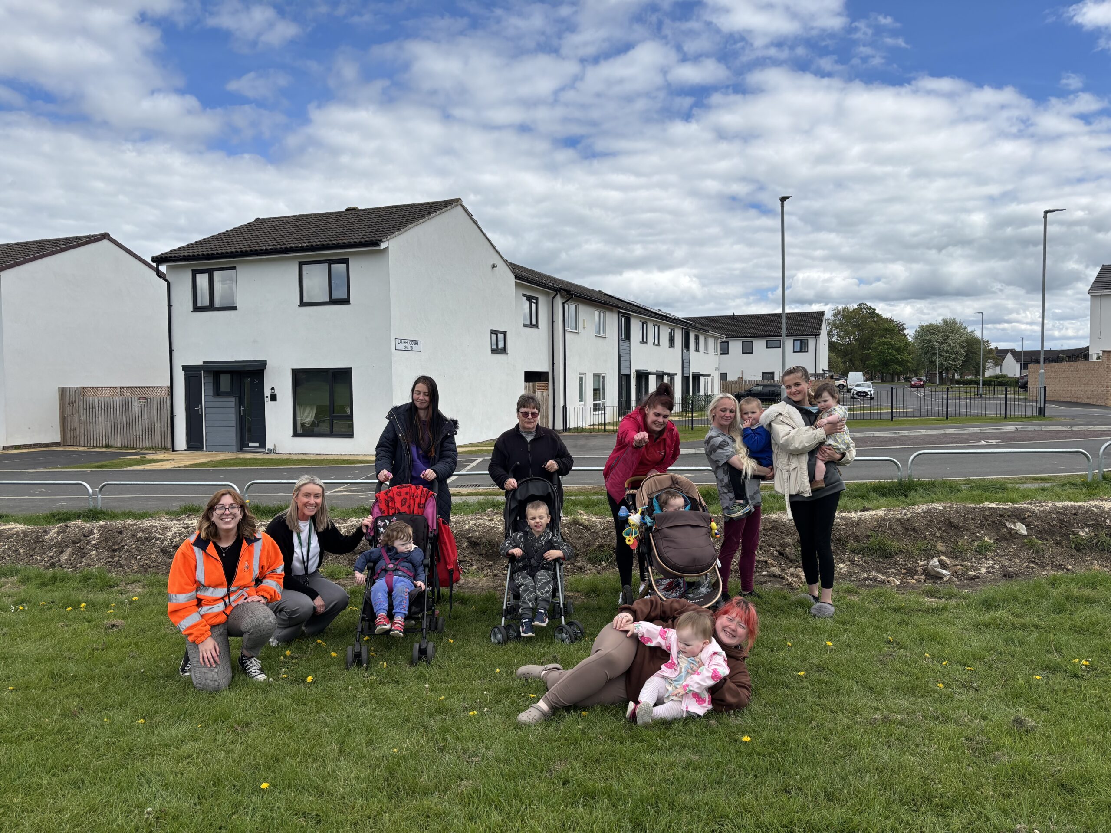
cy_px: 416
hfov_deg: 67.3
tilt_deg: -2.0
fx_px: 834
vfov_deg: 53.1
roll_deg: +1.1
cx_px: 556
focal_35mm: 26
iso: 50
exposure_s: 1/3021
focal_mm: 5.96
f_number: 1.6
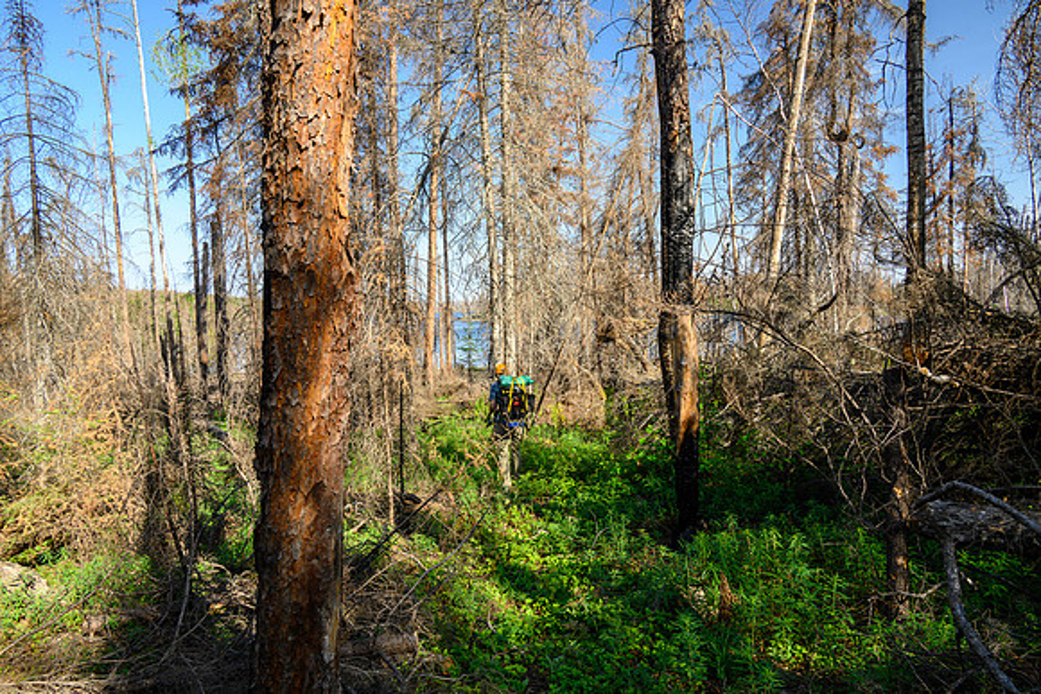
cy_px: 347
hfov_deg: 73.7
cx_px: 520
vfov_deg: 53.2
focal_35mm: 24
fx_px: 694
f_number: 8
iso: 160
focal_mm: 24
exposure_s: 1/50
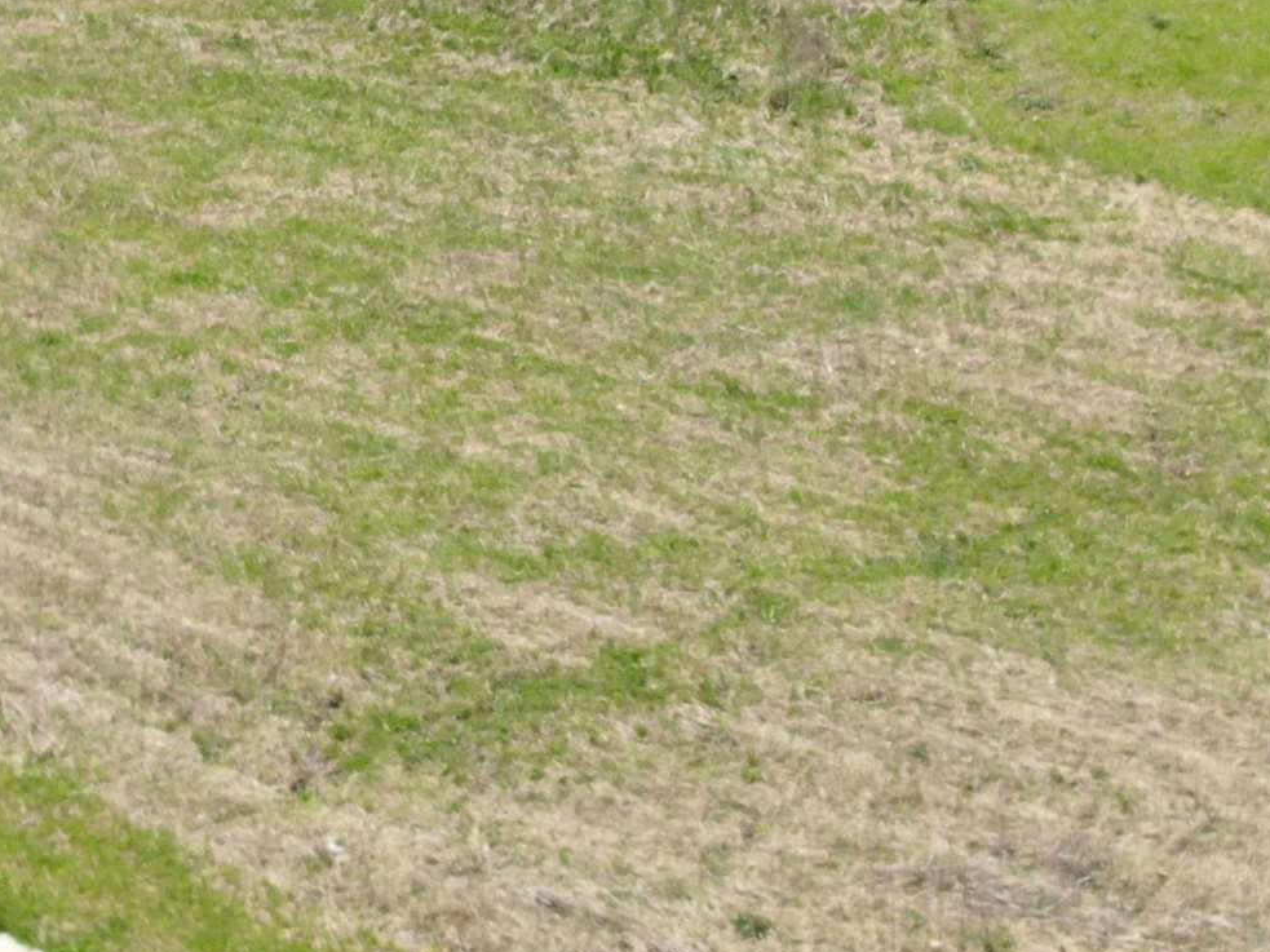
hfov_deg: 26.0
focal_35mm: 75
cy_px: 142
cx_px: 637
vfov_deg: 19.4
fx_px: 2751
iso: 100
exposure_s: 1/800
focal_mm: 4.39
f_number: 2.8
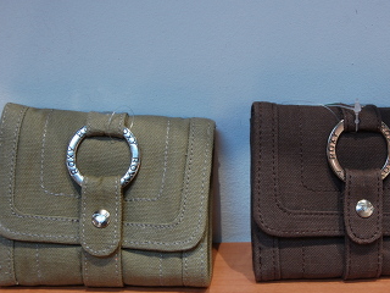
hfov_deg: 32.8
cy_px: 158
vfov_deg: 25.0
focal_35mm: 59
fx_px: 661
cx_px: 228
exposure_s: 1/15
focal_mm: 31
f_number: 10
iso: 800
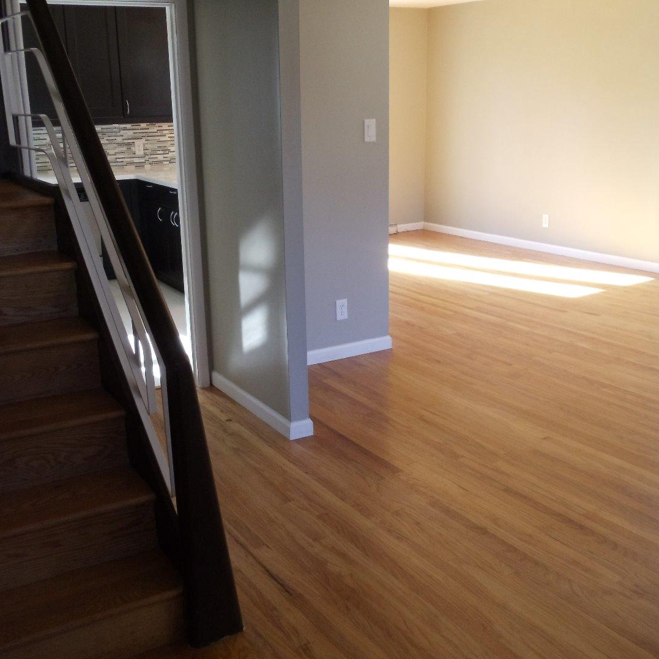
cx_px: 316
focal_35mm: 52
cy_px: 329
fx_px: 1120
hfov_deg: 32.8
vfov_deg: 32.8
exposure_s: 1/30
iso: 200
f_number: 3.5
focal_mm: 6
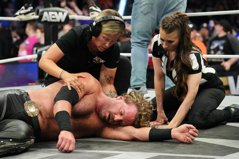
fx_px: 564
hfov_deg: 23.9
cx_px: 120
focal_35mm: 85
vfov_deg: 16.1
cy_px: 80
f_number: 3.5
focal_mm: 85
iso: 6400
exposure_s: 1/1000
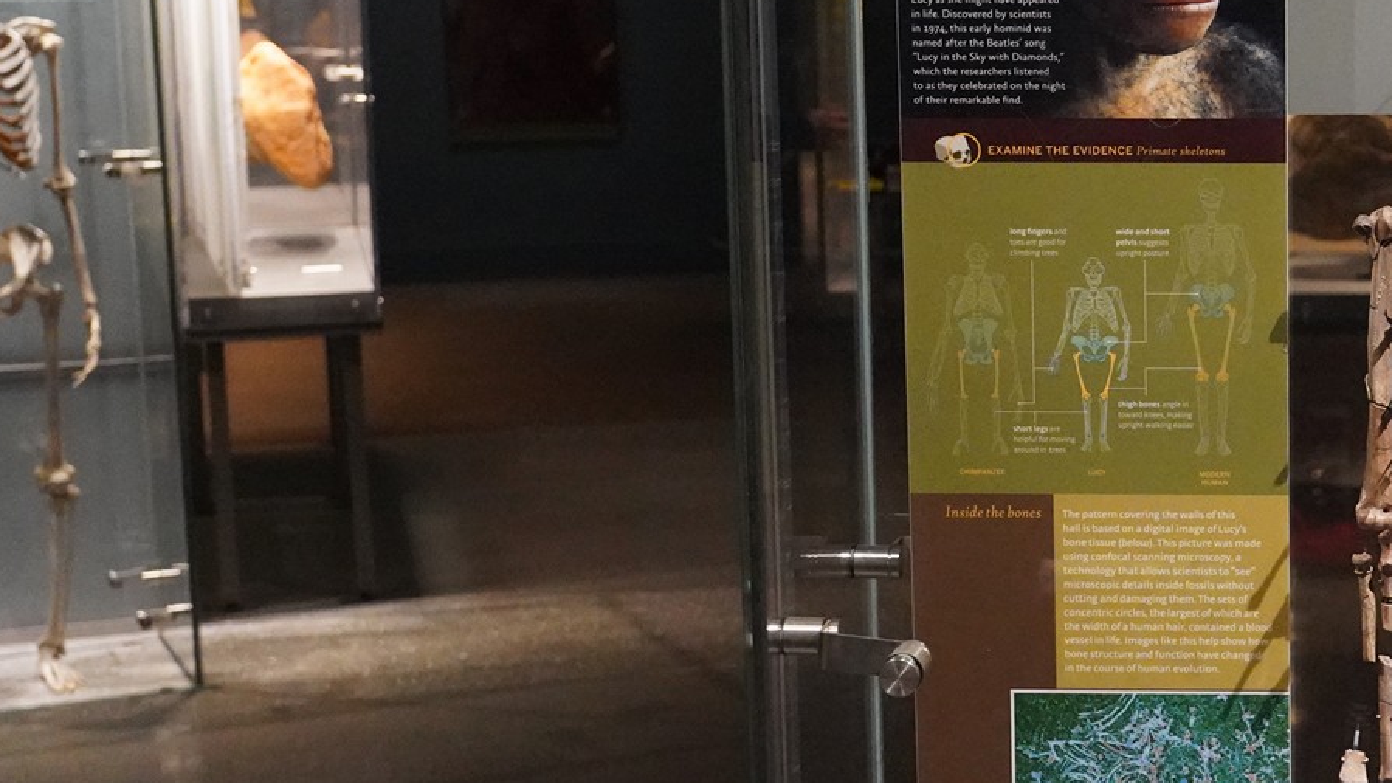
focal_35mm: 70
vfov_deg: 17.2
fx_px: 2584
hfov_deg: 28.3
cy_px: 392
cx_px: 1390
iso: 10000
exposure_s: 1/80
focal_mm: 30
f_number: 4
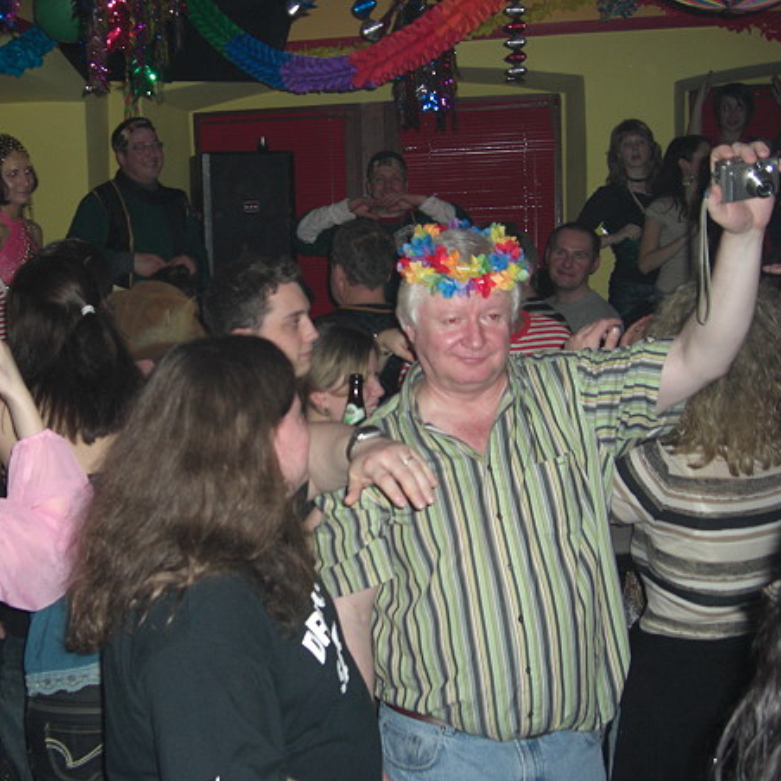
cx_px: 270
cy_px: 390
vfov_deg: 37.6
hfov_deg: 37.2
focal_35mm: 45
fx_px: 1149
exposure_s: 1/60
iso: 200
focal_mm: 7.9
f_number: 2.8
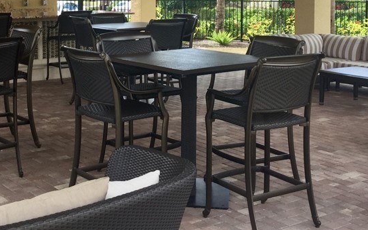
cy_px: 12
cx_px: 148
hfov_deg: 32.9
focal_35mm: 62
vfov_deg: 20.4
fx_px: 622
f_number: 2.4
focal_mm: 3.3
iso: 25
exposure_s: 1/149
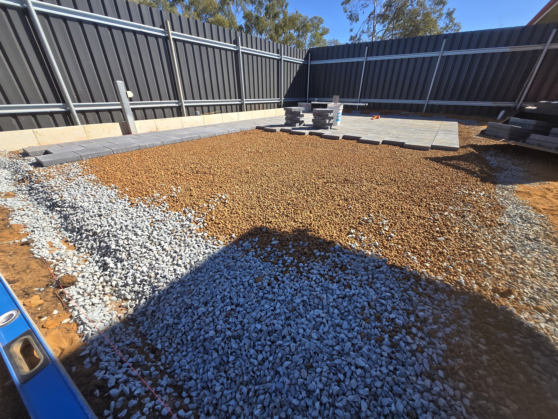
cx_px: 279
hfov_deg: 106.2
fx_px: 210
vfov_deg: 89.9
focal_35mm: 13
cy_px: 210
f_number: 2.2
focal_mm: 1.7
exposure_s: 1/661
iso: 25
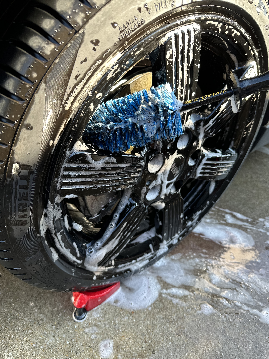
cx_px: 134
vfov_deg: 71.6
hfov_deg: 56.8
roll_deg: -5.2
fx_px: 249
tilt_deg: -37.1
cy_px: 180
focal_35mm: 24
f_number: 1.78
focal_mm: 6.86
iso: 64
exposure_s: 1/199
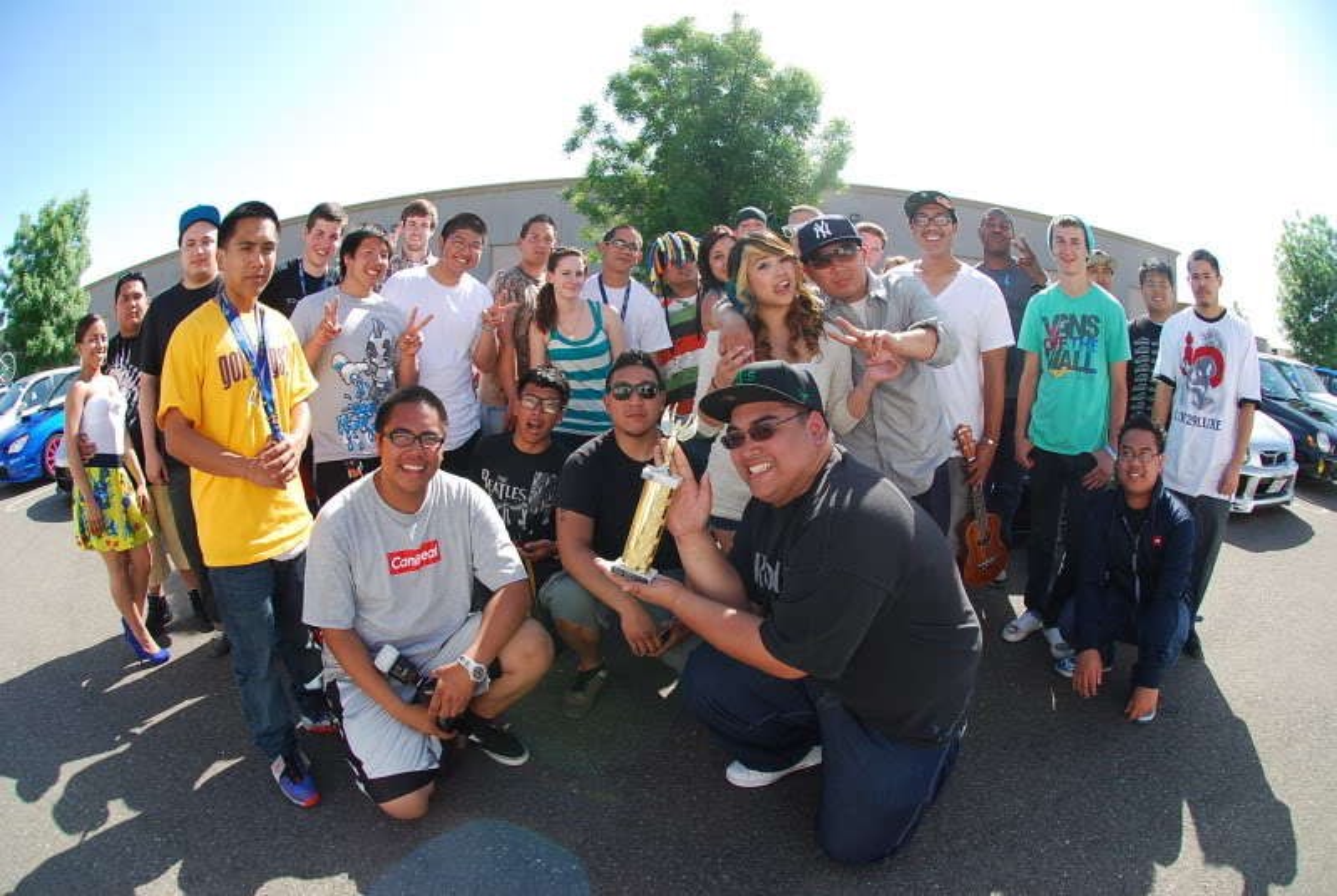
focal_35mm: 16
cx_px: 668
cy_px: 448
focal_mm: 10.5
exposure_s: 1/125
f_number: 5.6
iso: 100
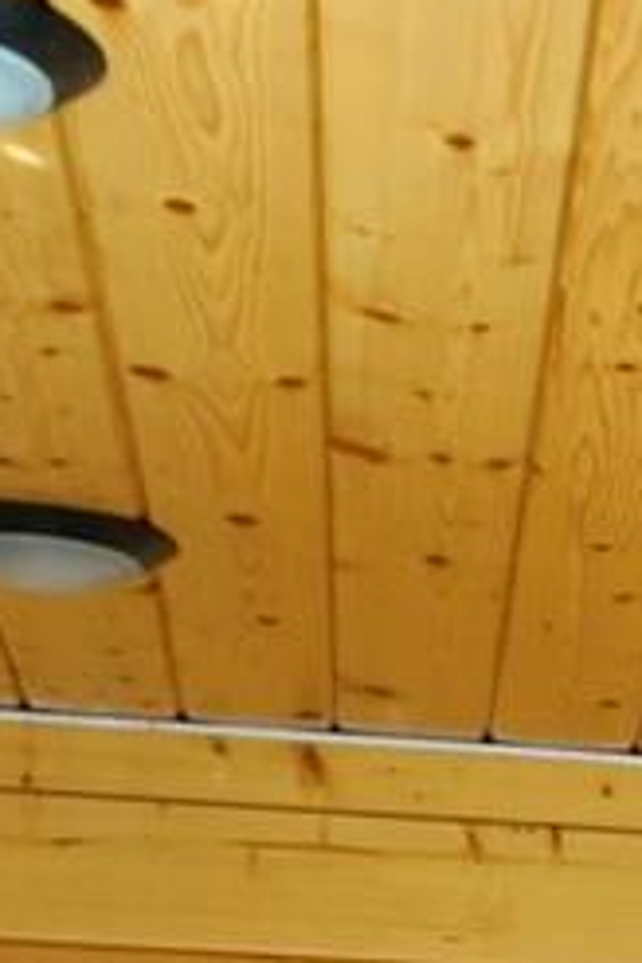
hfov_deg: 8.3
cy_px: 2118
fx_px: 4012
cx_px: 1585
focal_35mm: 150
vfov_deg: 11.8
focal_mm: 24
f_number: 4
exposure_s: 1/160
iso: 800
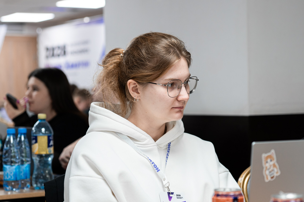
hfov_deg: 23.1
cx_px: 152
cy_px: 101
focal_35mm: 88
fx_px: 744
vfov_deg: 15.5
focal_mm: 58.2
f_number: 2.8
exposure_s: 1/125
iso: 640
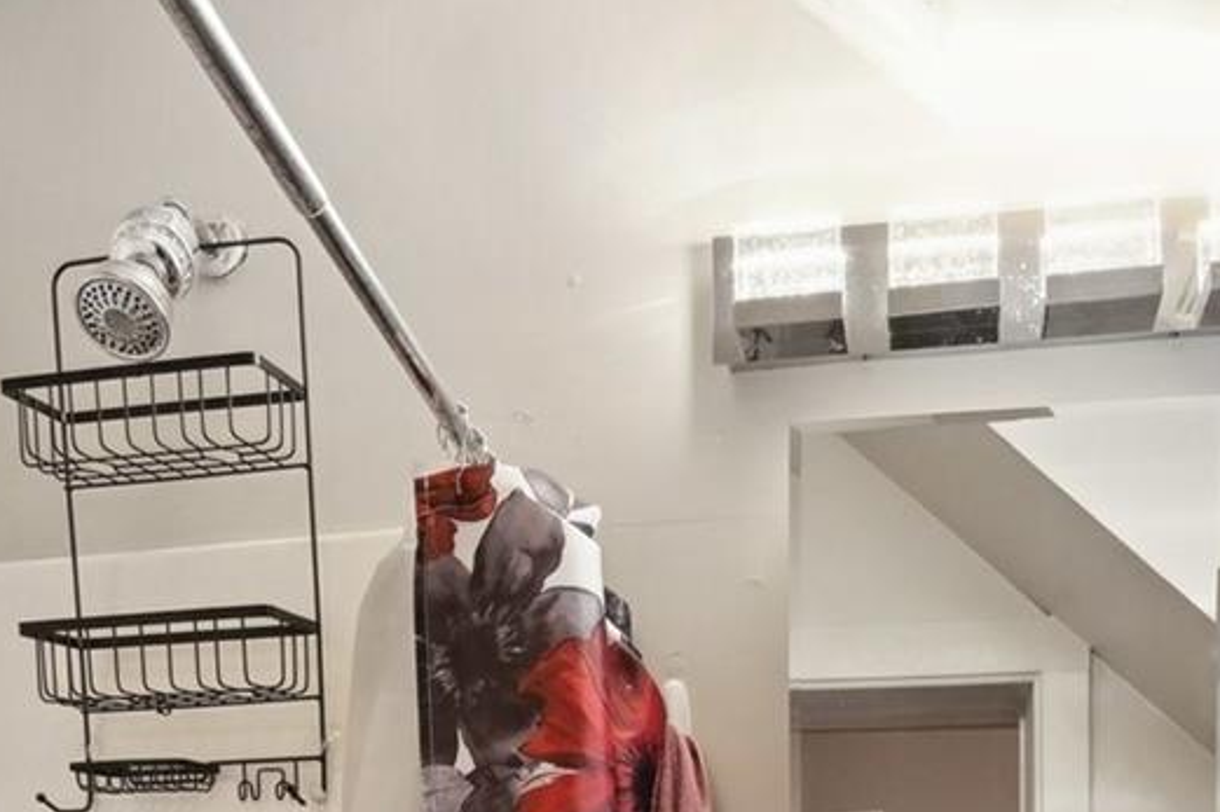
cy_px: 1149
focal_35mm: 43
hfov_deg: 45.4
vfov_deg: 25.3
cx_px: 679
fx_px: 1457
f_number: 11
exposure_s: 1/2.5
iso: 400
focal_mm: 14
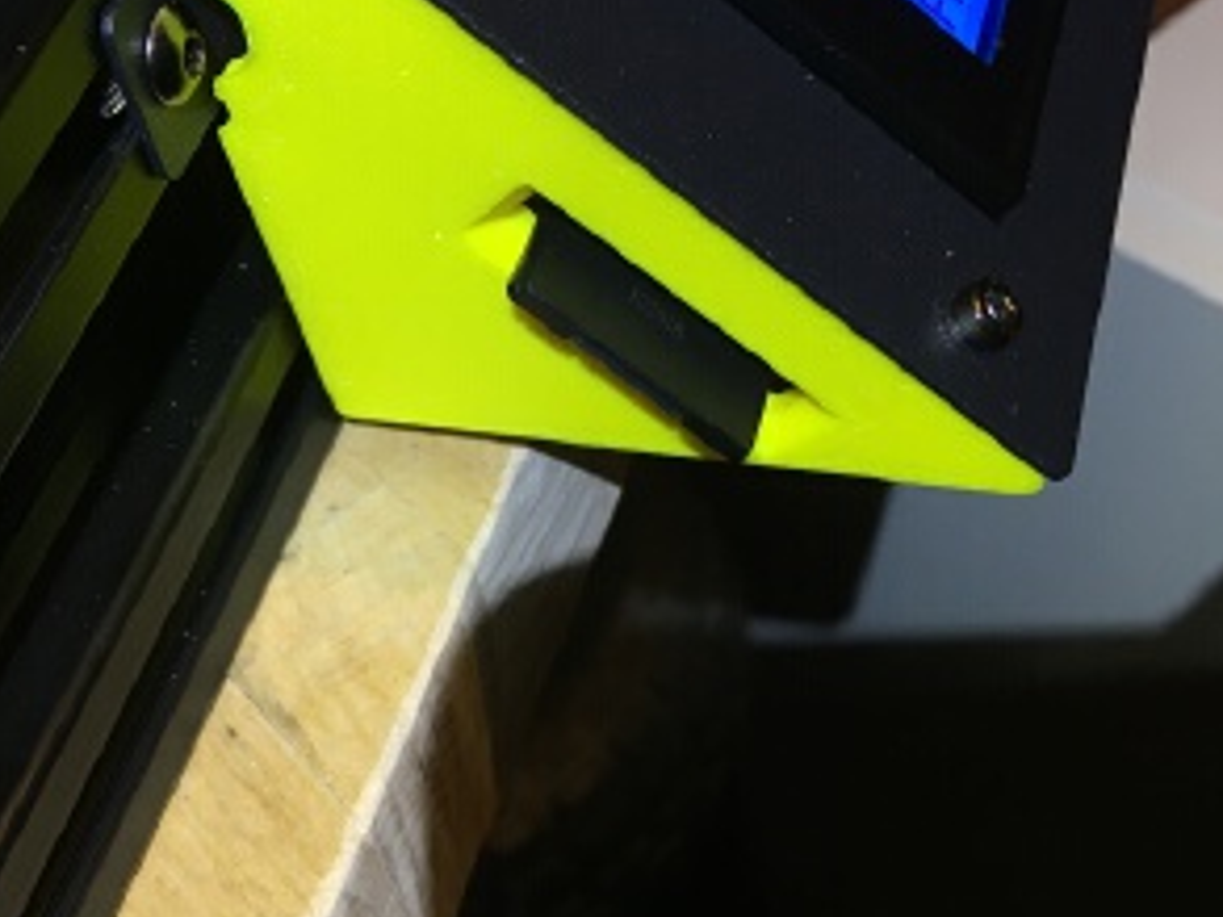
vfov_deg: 27.5
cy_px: 461
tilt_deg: -48.3
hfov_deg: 36.0
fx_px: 1873
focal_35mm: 53
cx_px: 463
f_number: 2.2
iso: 64
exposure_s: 1/33
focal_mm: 4.15
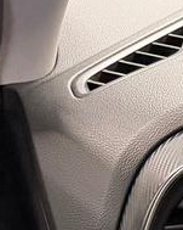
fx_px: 1077
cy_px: 503
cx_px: 721
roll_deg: -8.5
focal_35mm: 159
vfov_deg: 10.8
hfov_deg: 7.3
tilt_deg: -39.5
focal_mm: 6.76
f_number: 1.78
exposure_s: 1/40
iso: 1000
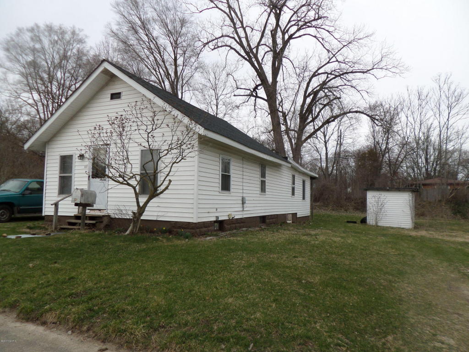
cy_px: 176
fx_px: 325
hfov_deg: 71.6
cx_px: 234
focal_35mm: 24
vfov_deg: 56.8
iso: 80
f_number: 3.1
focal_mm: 4.3
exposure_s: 1/250
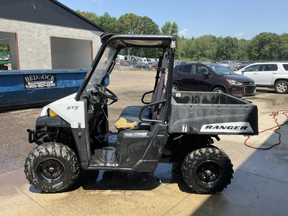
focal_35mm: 29
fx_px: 241
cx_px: 144
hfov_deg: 61.7
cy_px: 108
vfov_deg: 48.2
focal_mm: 3
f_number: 1.8
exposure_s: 1/978
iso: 25
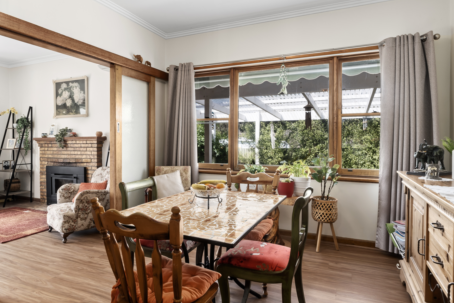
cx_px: 212
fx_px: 290
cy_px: 130
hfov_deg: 76.0
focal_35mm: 23
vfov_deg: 54.9
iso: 100
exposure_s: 1/2
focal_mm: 10
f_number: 11
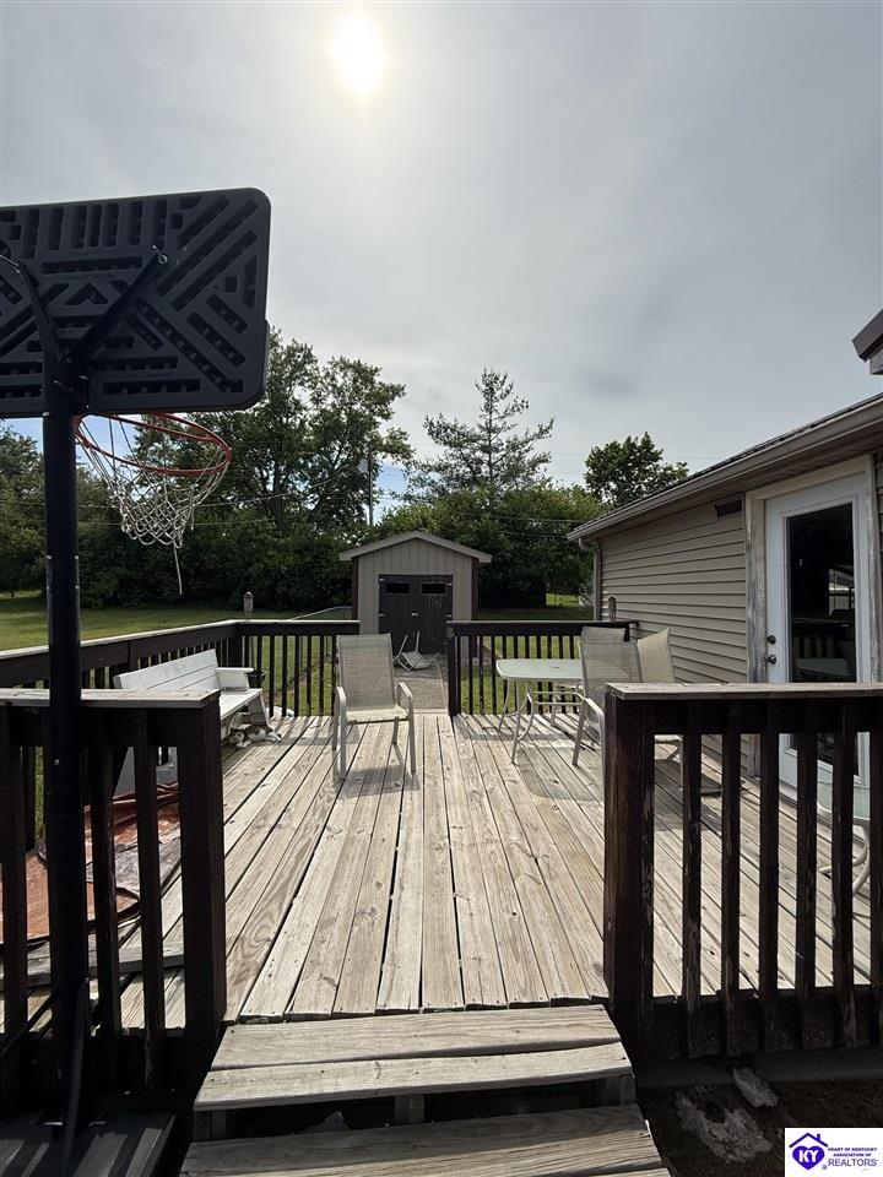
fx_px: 476
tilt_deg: +1.0
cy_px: 588
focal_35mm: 14
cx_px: 442
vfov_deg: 102.1
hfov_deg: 85.7
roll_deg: +0.0
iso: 50
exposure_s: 1/3460
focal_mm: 2.22
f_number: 2.2
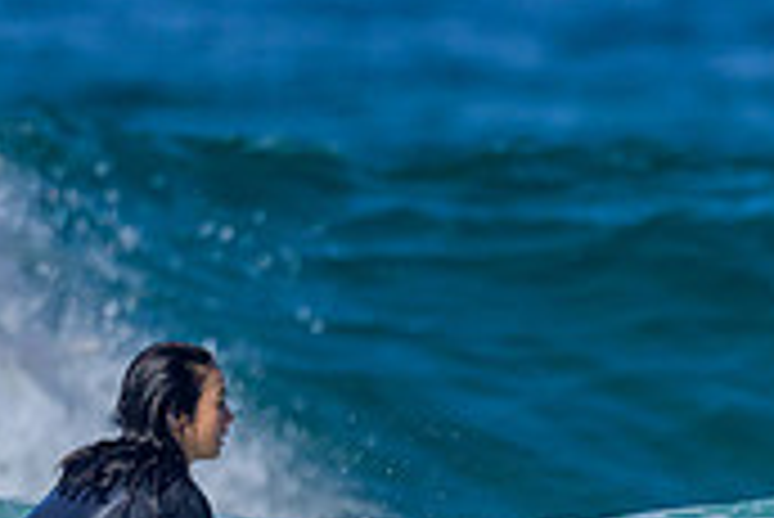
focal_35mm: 3696
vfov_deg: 0.4
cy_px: 833
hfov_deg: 0.6
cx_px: 387
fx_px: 79529
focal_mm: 800
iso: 200
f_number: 6.3
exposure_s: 1/2000
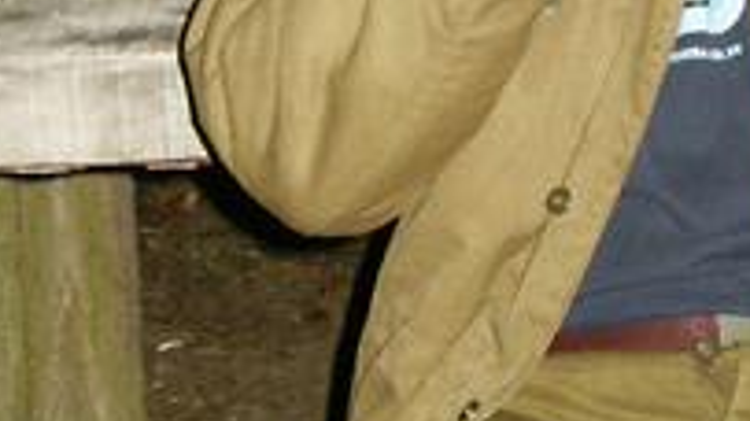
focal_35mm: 150
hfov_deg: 14.1
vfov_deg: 8.1
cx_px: 724
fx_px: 2982
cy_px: 174
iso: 200
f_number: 3
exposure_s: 1/45
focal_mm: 7.18
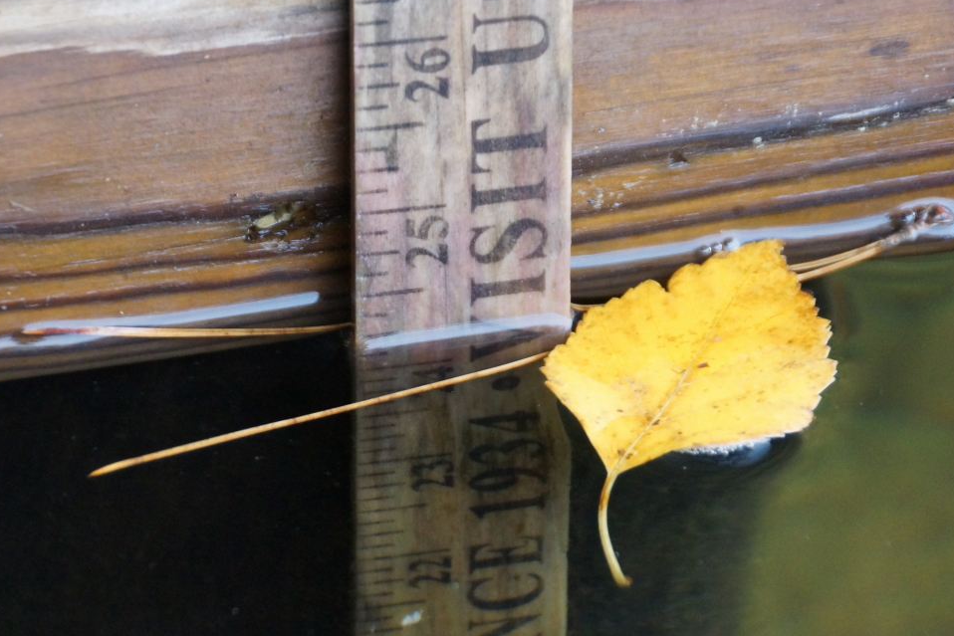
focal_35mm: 307
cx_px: 471
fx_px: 8136
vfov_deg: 4.5
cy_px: 316
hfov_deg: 6.7
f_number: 5.6
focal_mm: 140
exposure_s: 1/60
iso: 1600
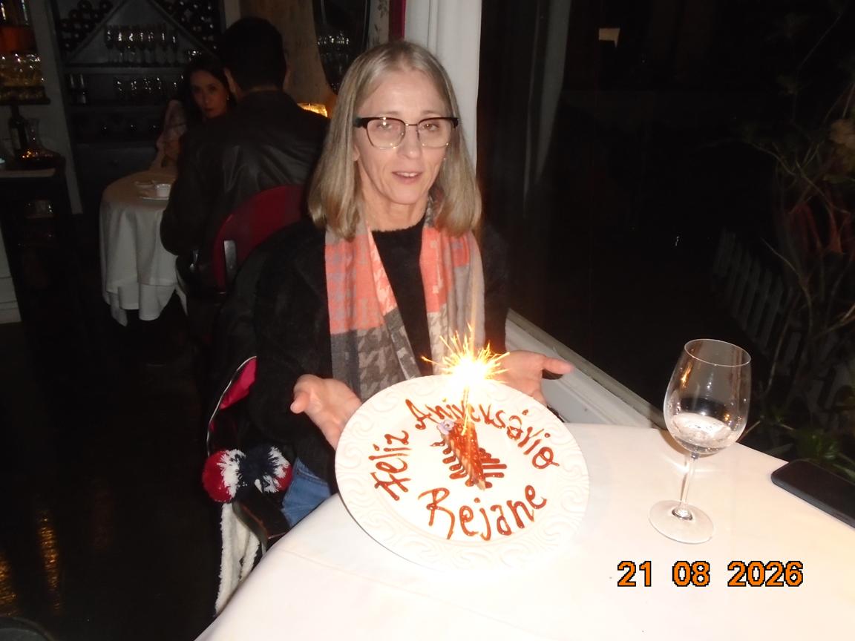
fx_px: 642
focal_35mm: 26
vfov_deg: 53.1
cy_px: 320
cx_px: 428
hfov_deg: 67.3
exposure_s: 1/30
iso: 320
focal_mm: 4.6
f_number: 3.2
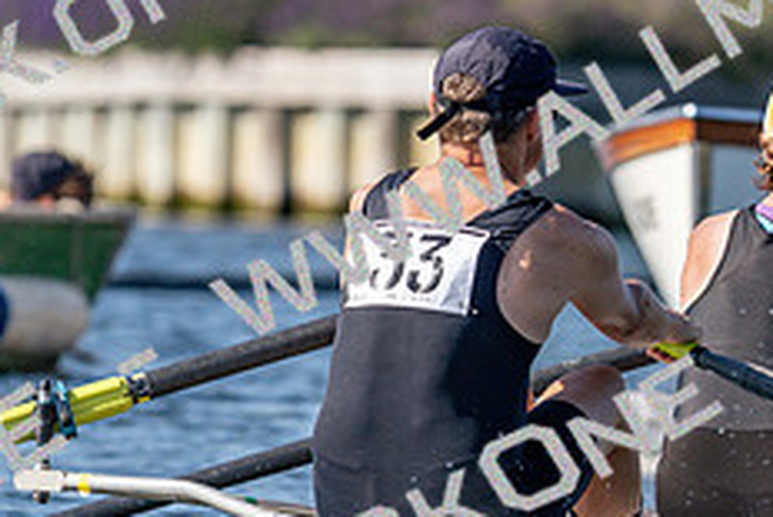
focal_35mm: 811
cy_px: 345
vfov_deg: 1.7
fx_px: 17424
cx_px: 623
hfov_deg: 2.5
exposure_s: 1/1600
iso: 320
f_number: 6.3
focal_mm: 324
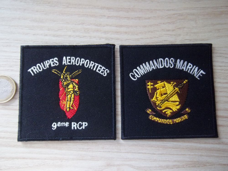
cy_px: 86
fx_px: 184
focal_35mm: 28
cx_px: 114
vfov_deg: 49.7
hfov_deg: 63.4
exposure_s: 1/13
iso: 160
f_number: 3.5
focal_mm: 5.05
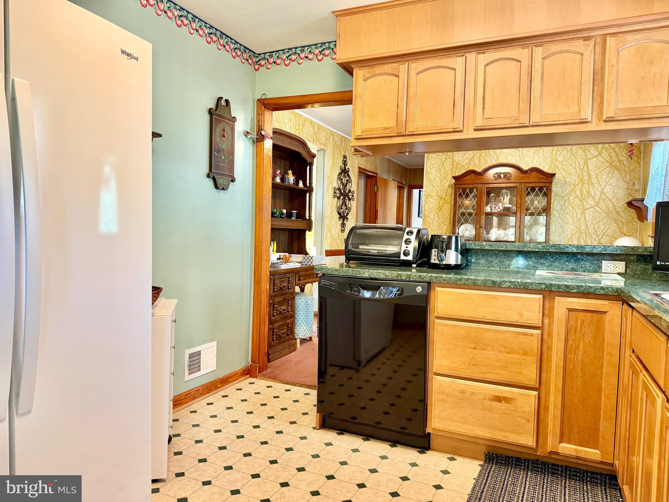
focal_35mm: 24
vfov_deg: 56.8
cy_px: 251
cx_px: 334
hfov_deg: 71.6
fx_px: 464
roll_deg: -0.9
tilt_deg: -2.7
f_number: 1.78
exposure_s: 1/60
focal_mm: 6.76
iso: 250
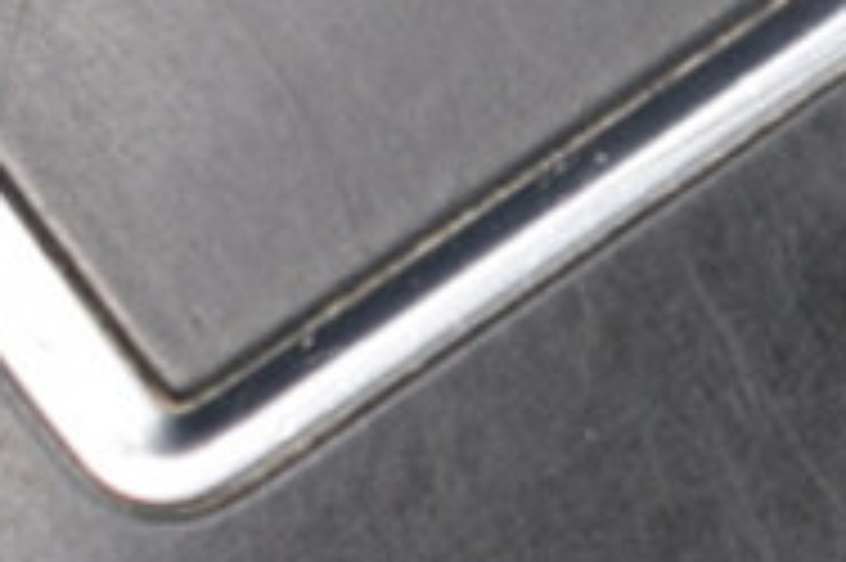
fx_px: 9955
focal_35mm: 424
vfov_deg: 3.2
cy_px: 348
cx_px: 1287
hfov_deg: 4.8
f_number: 4.8
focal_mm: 38
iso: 900
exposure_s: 1/125
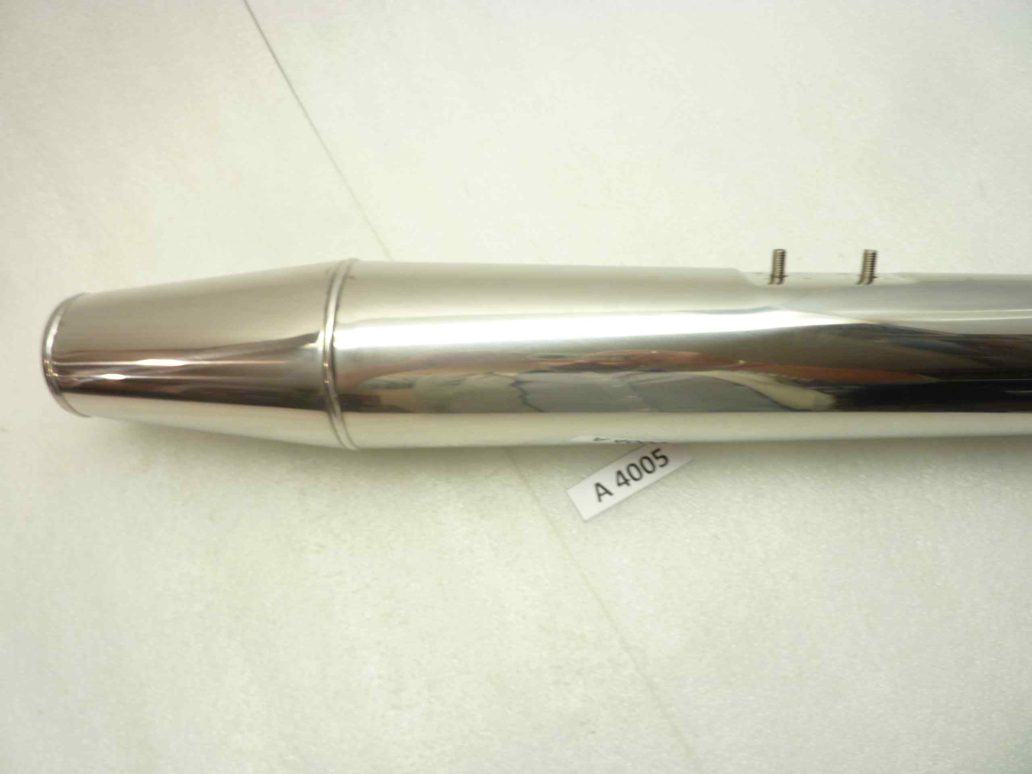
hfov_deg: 69.4
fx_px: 745
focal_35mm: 25
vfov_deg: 54.9
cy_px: 387
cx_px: 516
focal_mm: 4.1
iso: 80
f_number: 3.3
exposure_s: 1/15
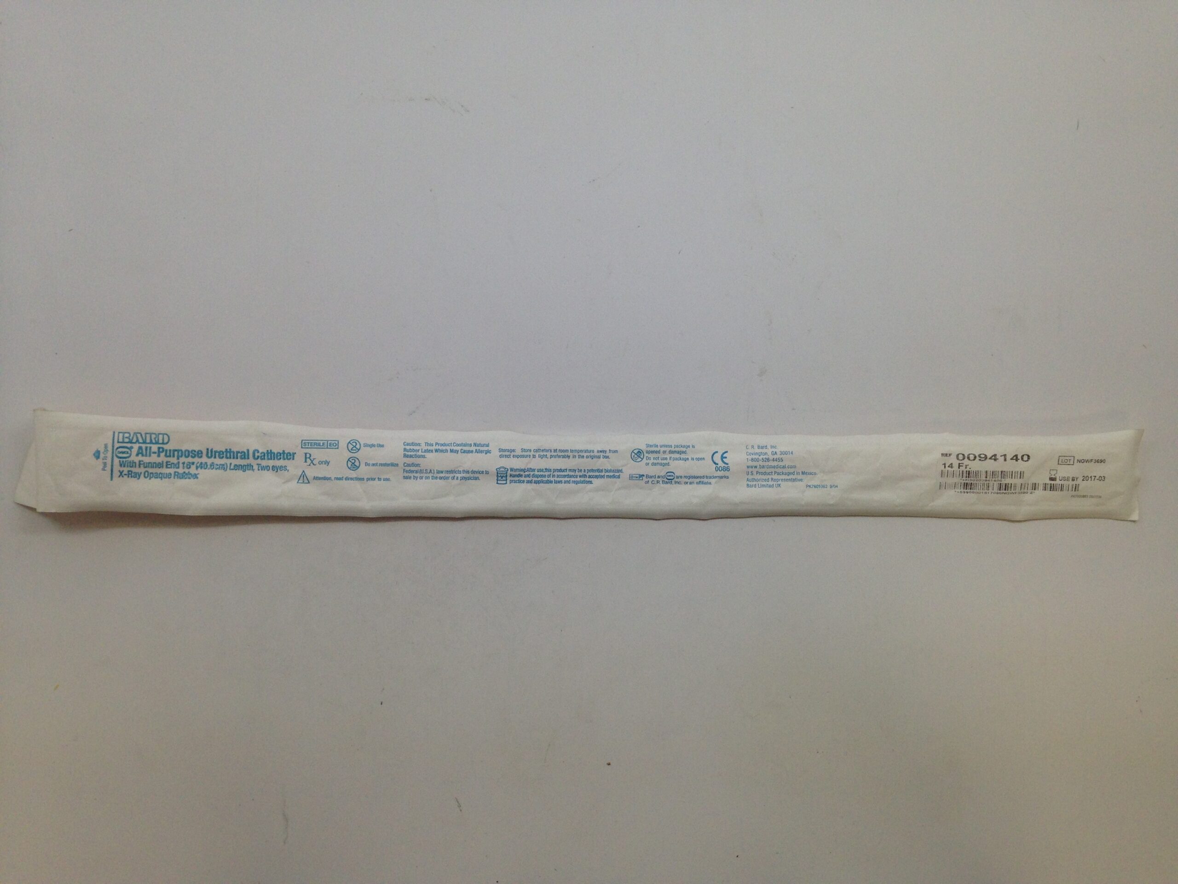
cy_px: 442
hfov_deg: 55.4
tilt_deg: -84.8
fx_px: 1123
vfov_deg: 42.9
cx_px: 589
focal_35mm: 33
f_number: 2.4
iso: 80
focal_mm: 4.12
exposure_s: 1/120
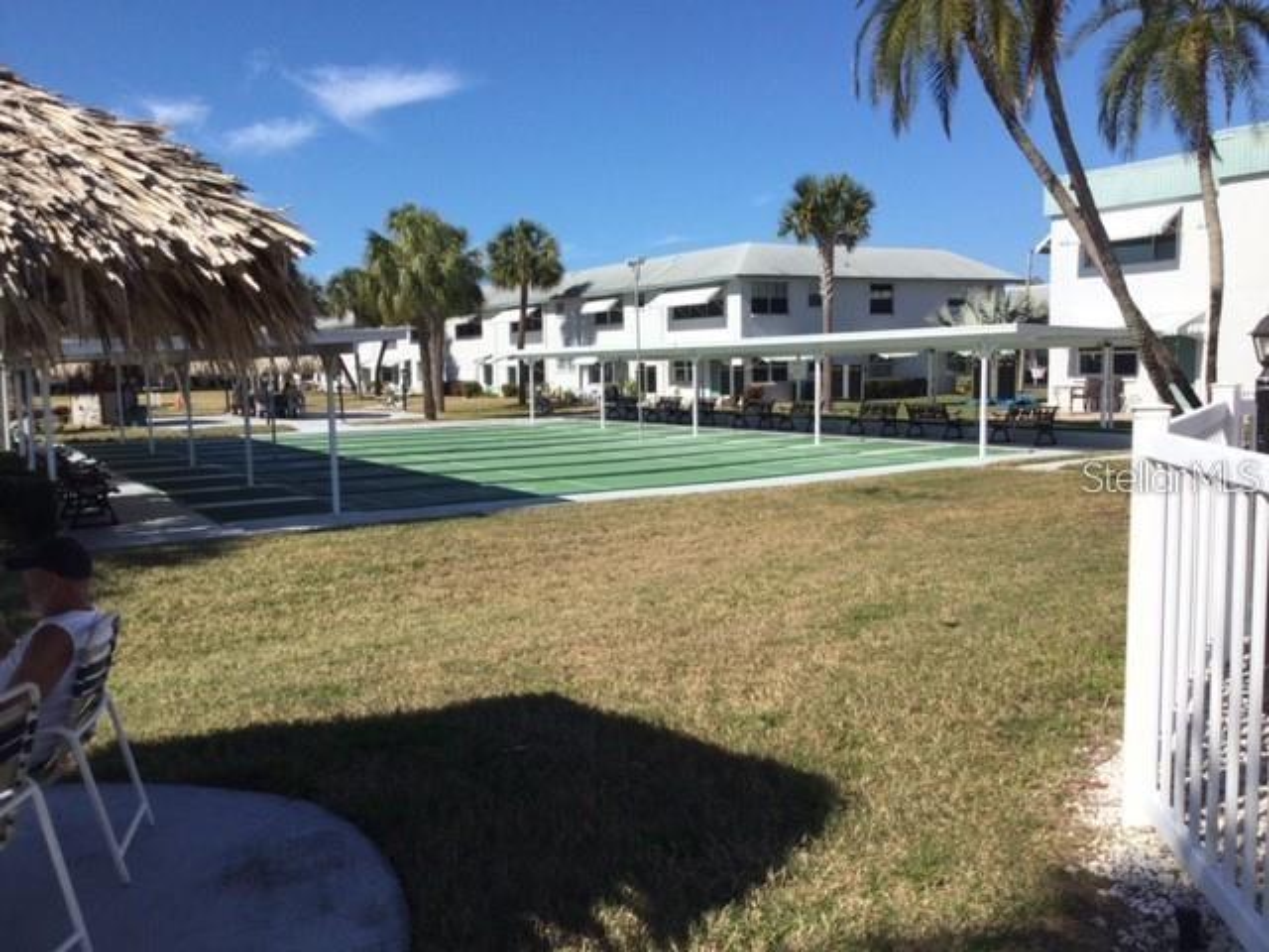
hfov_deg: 58.4
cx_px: 634
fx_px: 1136
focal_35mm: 31
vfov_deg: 45.4
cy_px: 476
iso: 25
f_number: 2.4
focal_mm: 3.3
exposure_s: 1/2203
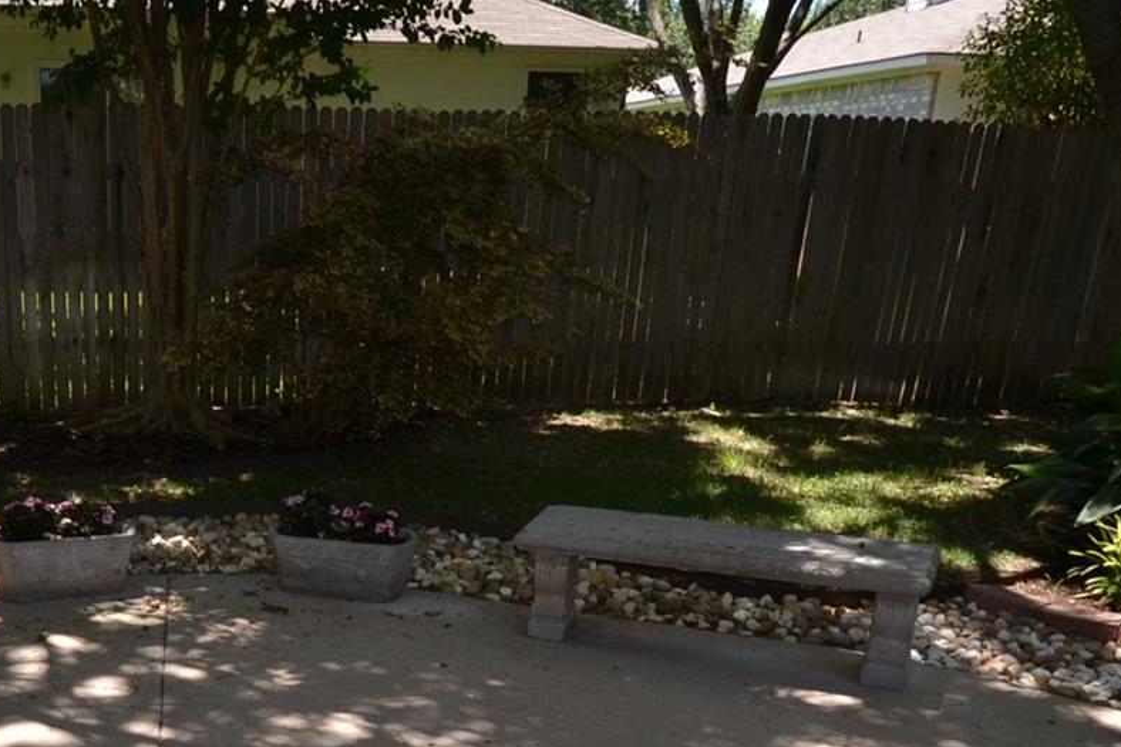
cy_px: 675
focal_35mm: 39
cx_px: 277
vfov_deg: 32.5
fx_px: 1214
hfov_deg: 47.7
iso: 100
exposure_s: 1/125
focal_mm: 10
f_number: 5.6
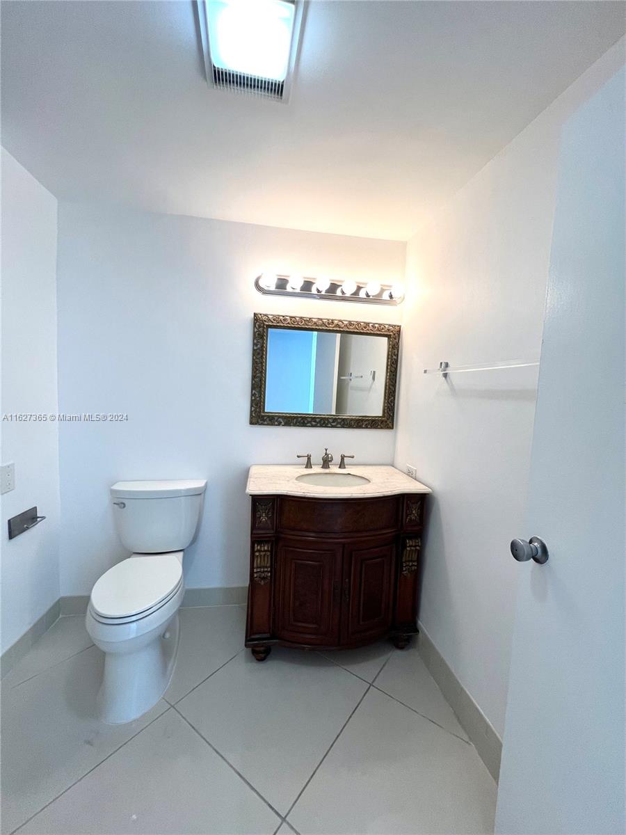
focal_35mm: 13
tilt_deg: -3.0
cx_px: 313
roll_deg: -2.6
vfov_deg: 106.2
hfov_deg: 89.9
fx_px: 313
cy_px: 418
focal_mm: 1.57
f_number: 1.8
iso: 100
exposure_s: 1/120
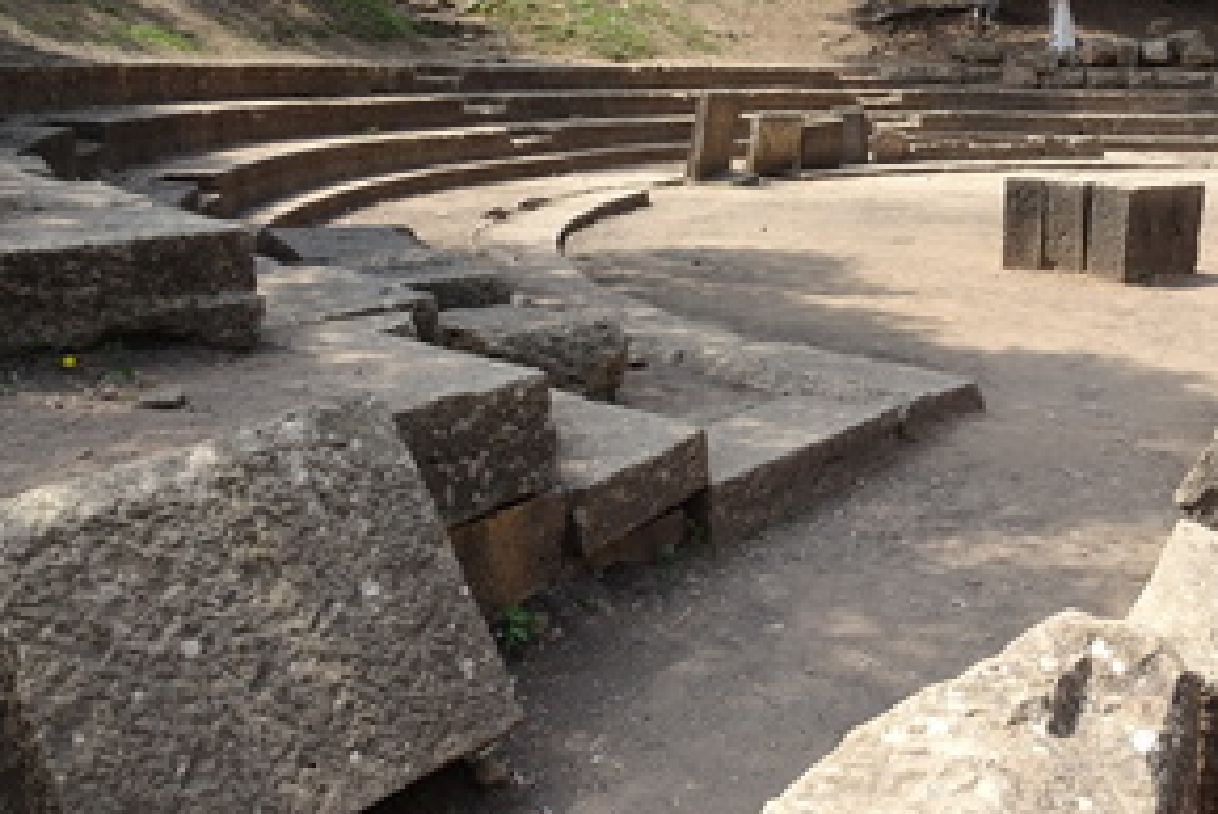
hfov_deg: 49.8
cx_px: 809
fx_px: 1286
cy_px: 253
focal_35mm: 38
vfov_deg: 34.7
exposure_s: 1/400
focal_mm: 4.1
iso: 80
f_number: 3.5
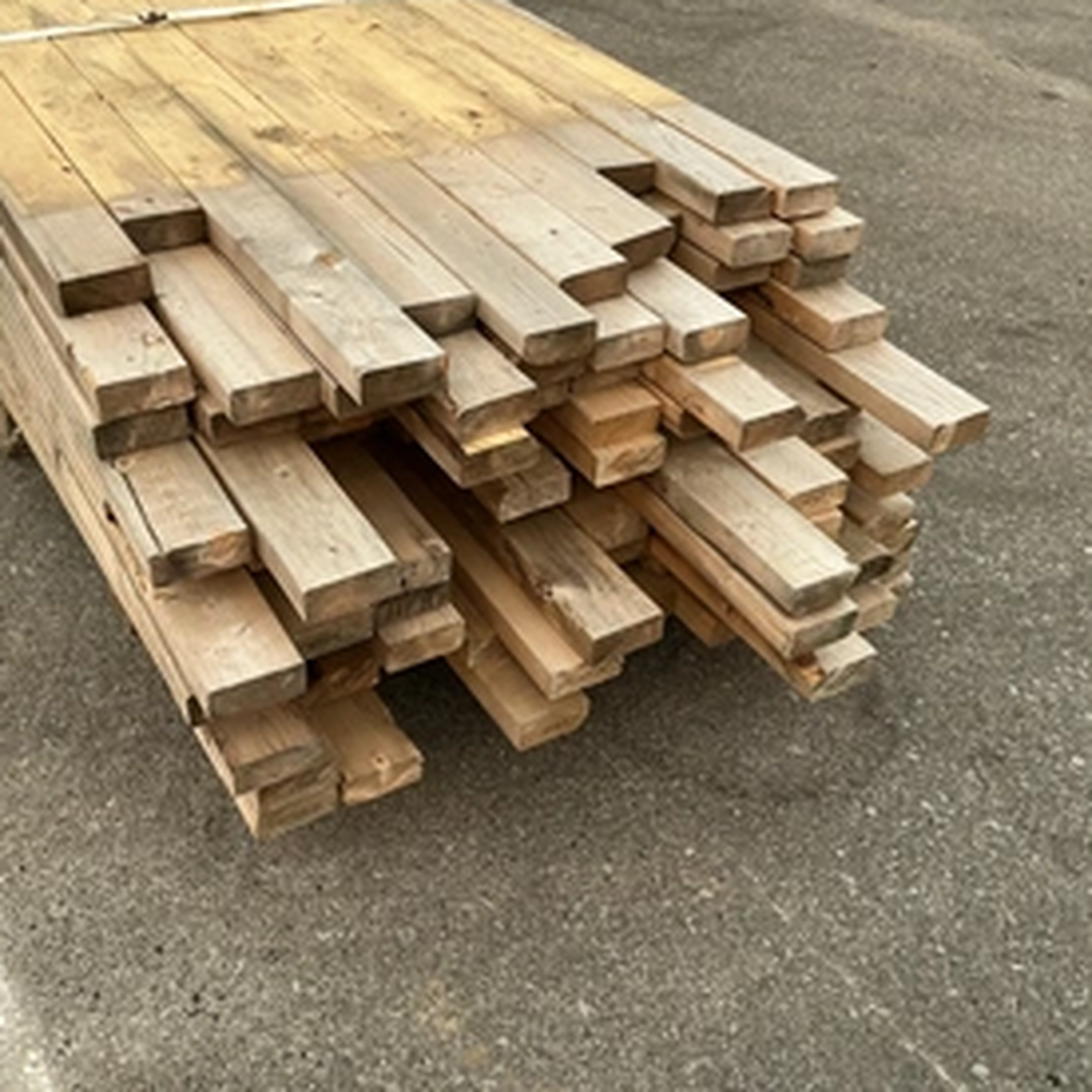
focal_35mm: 36
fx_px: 1285
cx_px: 544
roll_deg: -2.5
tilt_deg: -35.9
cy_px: 500
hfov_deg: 46.0
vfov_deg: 46.0
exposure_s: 1/620
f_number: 1.8
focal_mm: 3
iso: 25
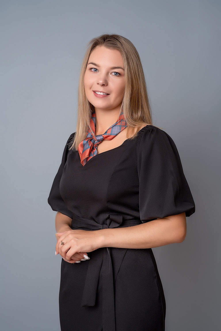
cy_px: 166
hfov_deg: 27.0
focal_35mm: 50
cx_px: 110
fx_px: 460
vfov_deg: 39.6
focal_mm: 50
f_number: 5.6
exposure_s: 1/160
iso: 100
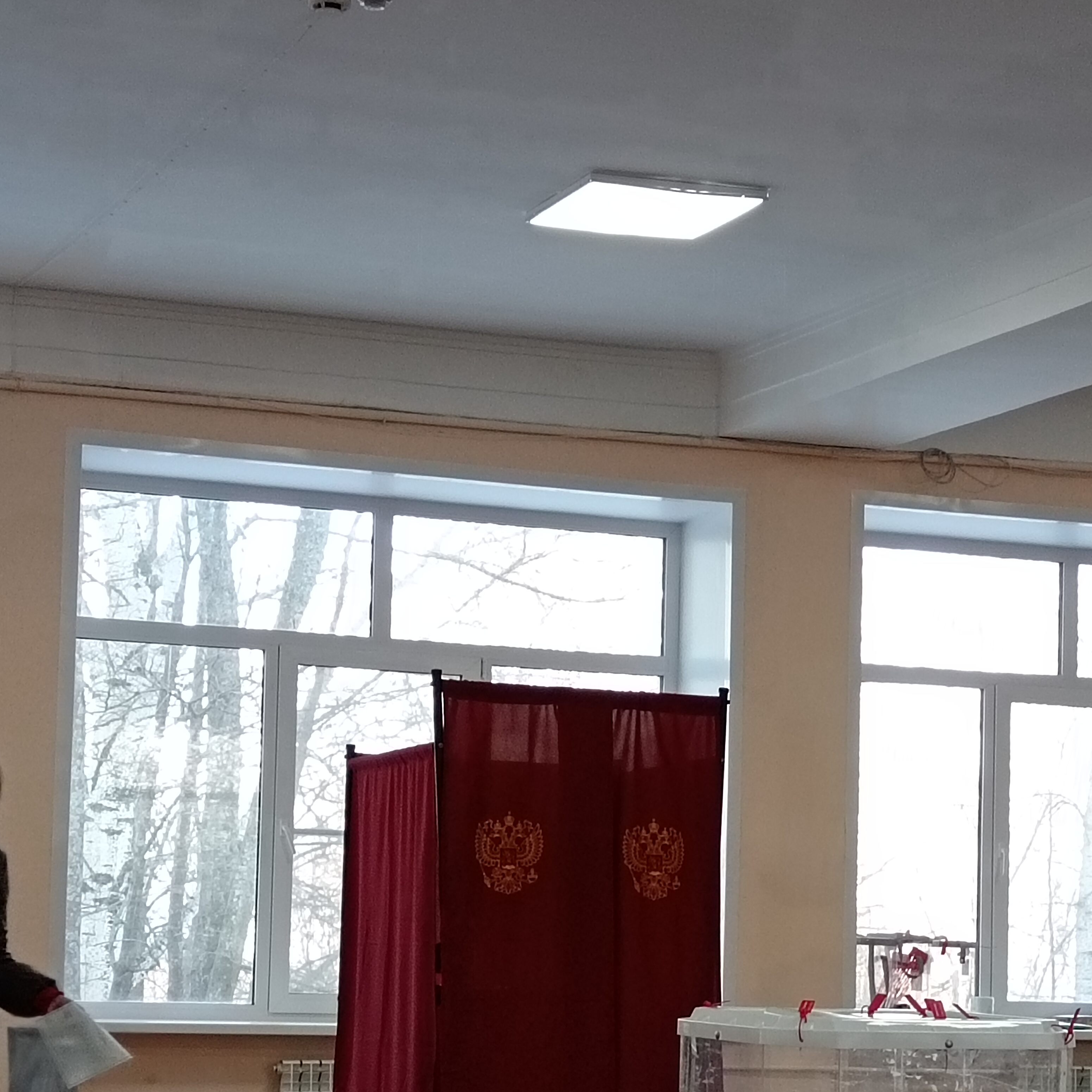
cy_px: 809
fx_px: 3176
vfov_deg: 19.4
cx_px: 674
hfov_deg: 19.5
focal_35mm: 89
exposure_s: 1/100
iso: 395
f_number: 1.9
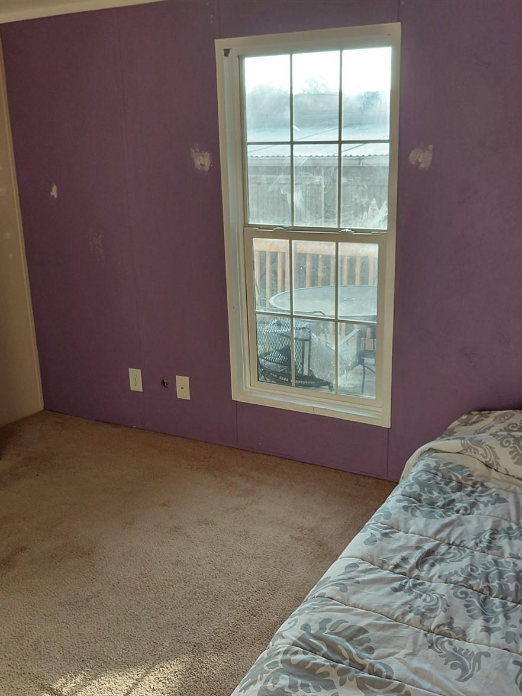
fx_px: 684
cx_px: 303
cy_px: 353
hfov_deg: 41.7
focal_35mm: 34
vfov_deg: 54.0
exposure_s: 1/142
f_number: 1.8
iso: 50
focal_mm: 4.69
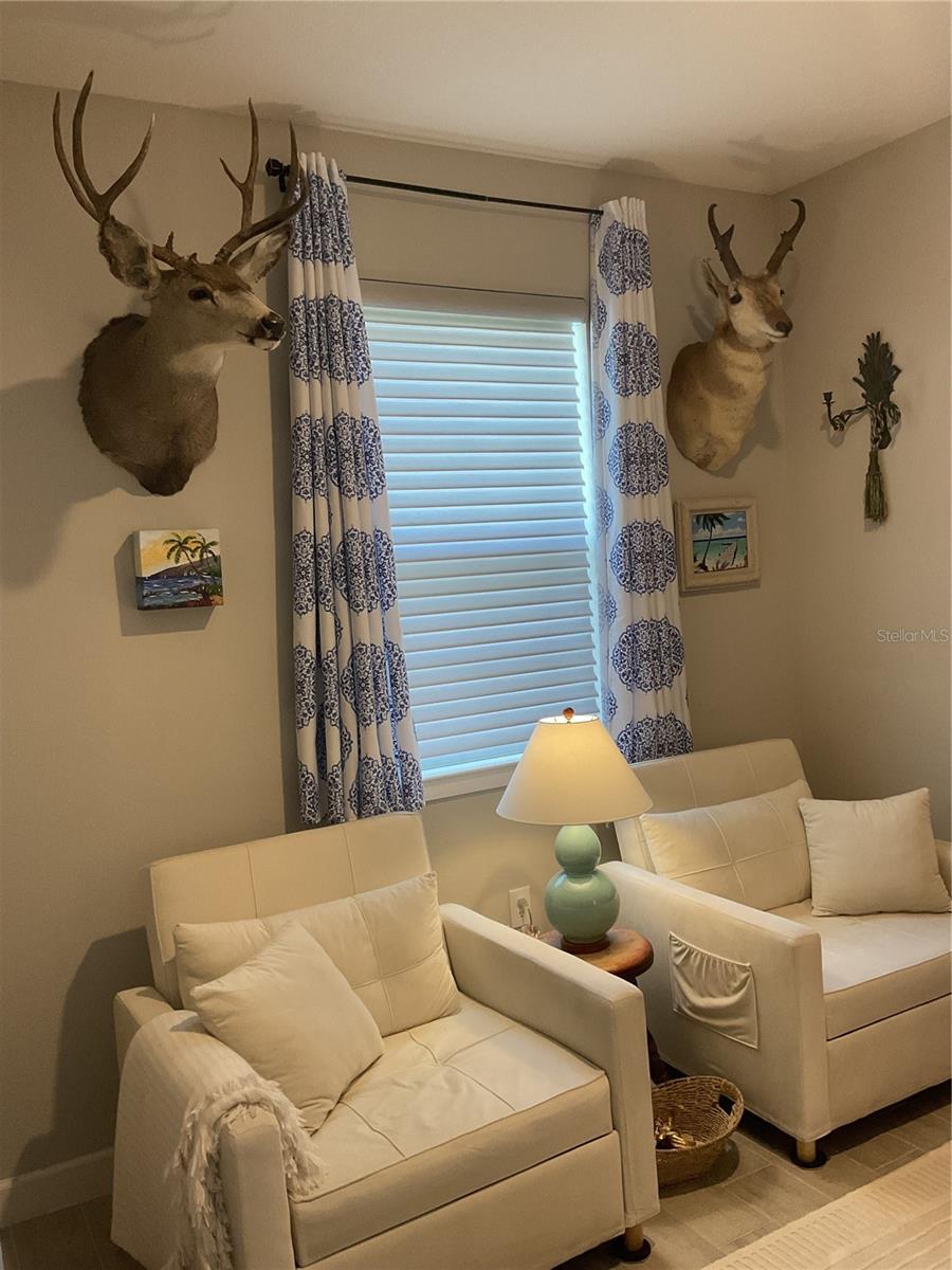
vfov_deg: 61.7
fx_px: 1063
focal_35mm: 29
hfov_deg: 48.2
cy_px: 635
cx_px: 476
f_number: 1.8
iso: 80
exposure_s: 1/60
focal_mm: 3
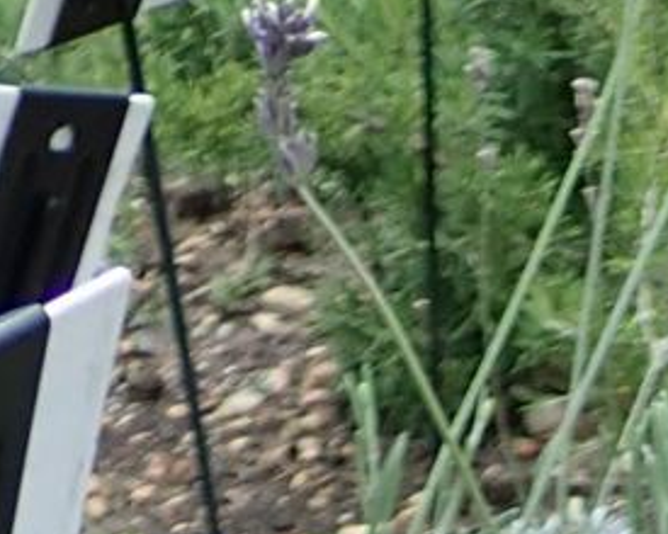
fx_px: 4211
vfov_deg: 5.8
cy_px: 2367
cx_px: 923
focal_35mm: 213
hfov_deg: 8.9
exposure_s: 1/100
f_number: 2.3
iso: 100
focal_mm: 5.5
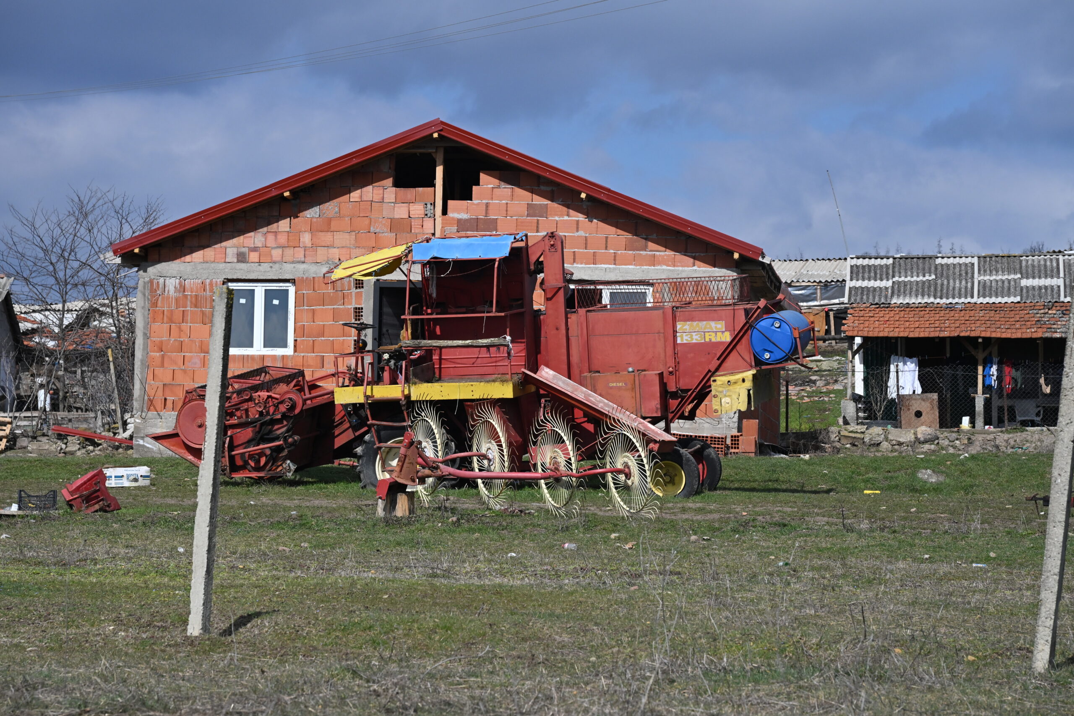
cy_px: 358
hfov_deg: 17.1
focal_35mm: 120
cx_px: 537
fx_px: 3580
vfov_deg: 11.4
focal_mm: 120
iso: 800
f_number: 10
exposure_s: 1/3200
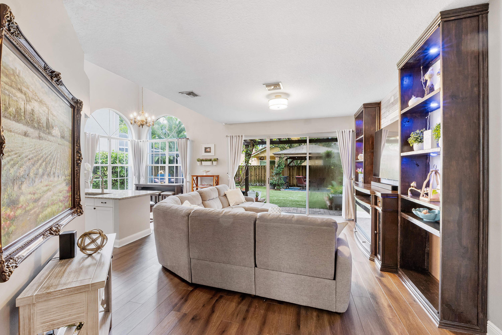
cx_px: 251
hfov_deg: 100.4
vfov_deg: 77.3
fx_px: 209
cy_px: 168
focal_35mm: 15
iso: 160
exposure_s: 1/2.5
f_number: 11
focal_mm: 10
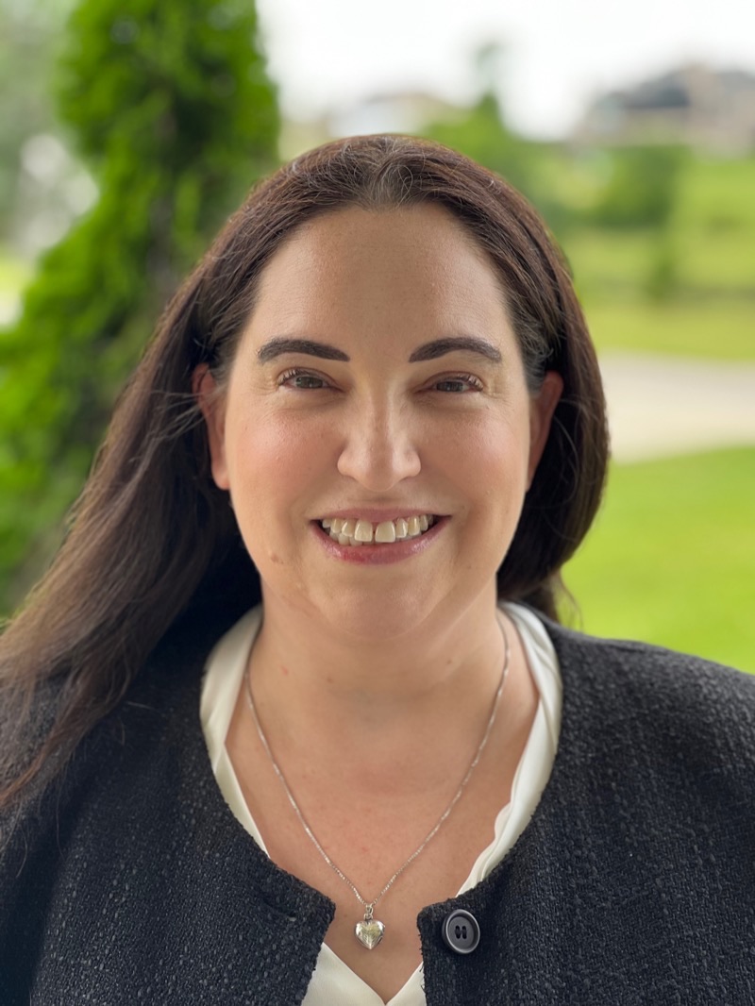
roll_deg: -0.5
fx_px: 2238
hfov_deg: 19.1
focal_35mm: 77
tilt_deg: -5.6
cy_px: 503
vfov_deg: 25.3
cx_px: 378
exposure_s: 1/121
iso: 40
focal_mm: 9
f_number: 2.8
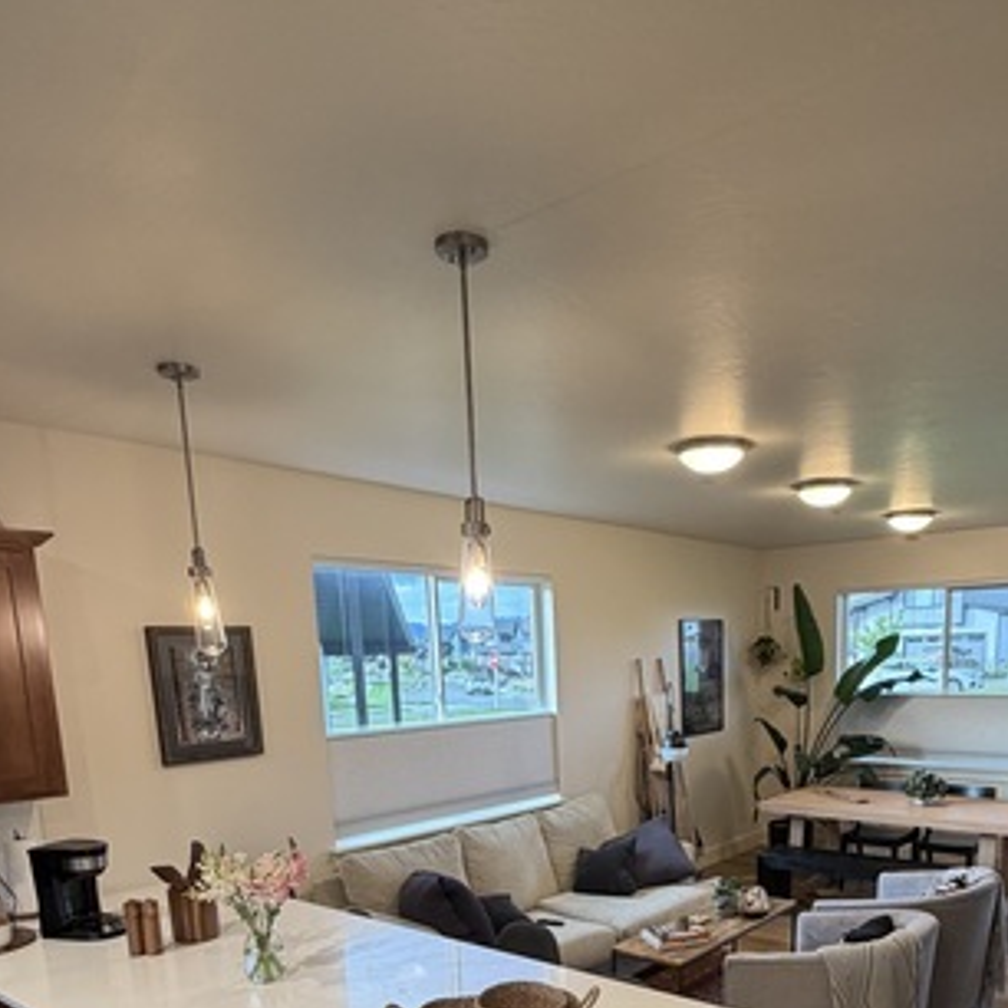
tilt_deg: -9.8
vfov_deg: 54.6
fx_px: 890
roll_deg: +2.1
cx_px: 623
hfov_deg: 58.4
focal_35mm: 27
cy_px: 819
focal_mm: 2.22
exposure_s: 1/60
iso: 200
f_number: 2.2
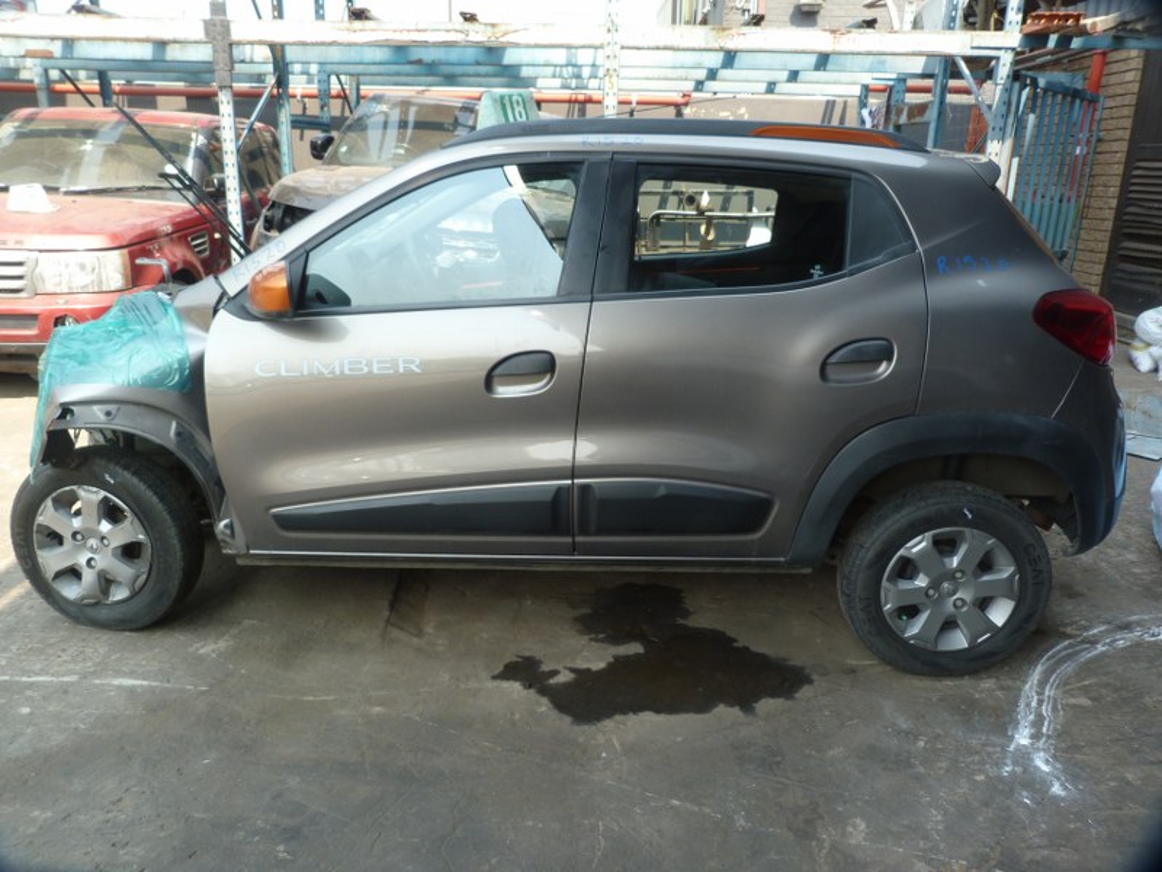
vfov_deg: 54.9
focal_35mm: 25
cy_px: 436
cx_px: 581
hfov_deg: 69.4
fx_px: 839
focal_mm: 4.5
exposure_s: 1/125
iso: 80
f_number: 3.6
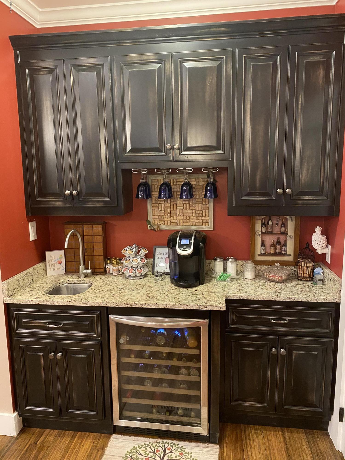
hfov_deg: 53.1
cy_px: 230
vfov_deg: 67.3
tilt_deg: -7.3
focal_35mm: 26
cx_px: 172
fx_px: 346
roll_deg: +0.7
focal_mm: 4.25
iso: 640
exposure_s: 1/30
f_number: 1.8
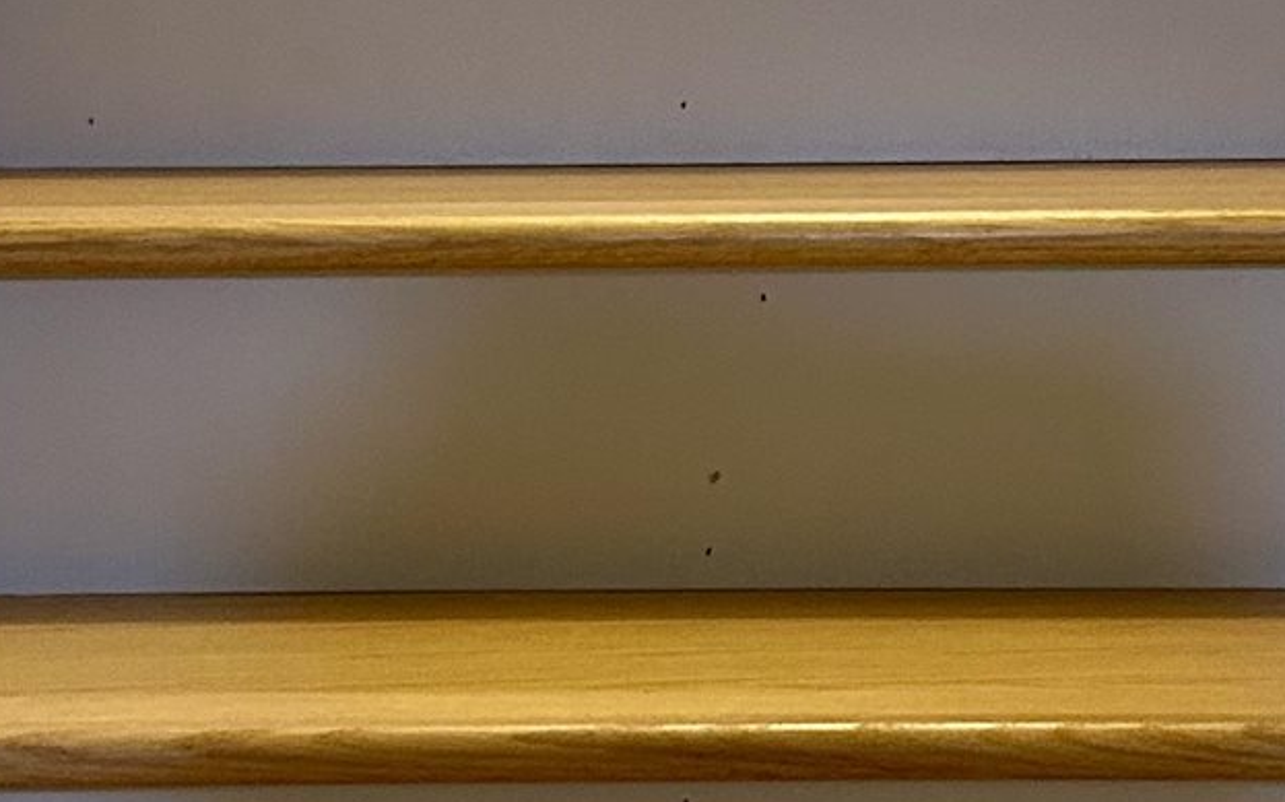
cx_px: 765
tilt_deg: -7.3
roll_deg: +0.2
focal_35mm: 102
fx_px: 3571
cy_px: 186
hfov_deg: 20.4
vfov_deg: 12.8
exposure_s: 1/60
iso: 320
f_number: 1.5
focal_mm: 5.7
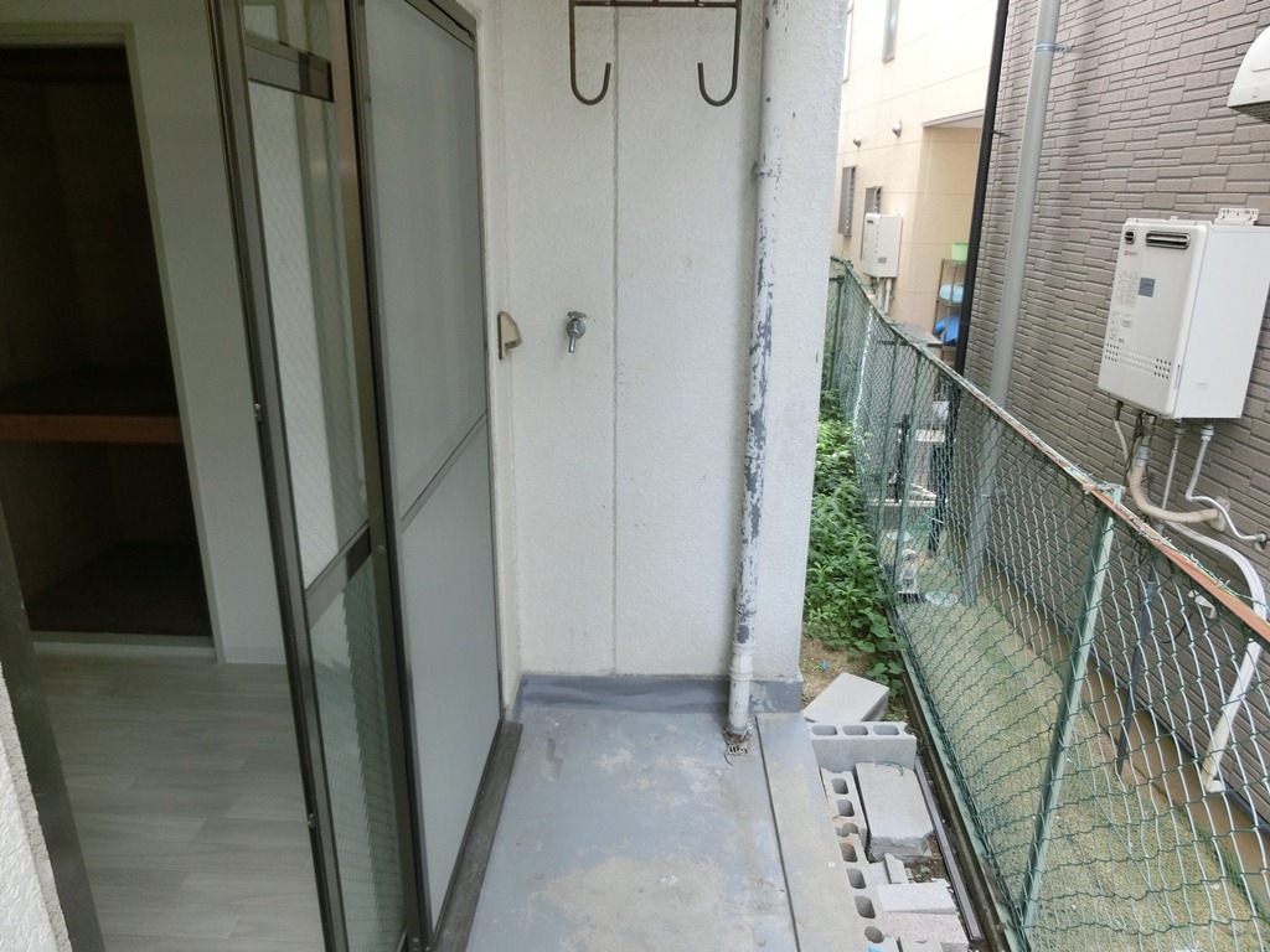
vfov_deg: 56.8
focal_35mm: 24
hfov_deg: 71.6
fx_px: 881
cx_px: 635
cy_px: 476
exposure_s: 1/160
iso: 80
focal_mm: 4.24
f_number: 3
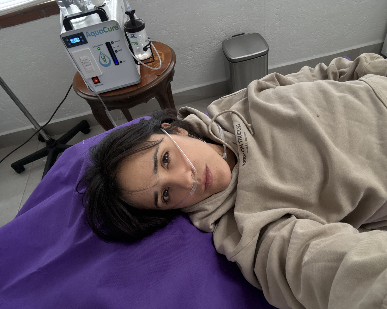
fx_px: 275
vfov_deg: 58.8
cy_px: 155
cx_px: 206
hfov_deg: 70.2
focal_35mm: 24
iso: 200
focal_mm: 2.69
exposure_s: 1/60
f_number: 1.9
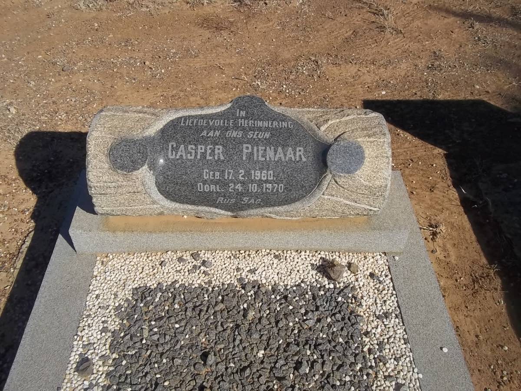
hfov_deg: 56.8
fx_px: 482
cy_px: 196
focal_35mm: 32
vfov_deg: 44.2
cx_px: 260
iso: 80
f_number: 5.5
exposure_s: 1/640
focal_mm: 5.7
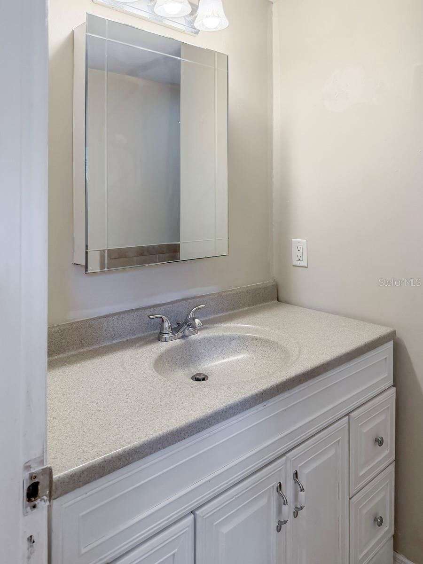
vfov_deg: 71.6
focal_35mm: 24
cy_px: 282
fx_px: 391
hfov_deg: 56.8
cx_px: 212
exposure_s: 1/123
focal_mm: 6.76
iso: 200
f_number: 1.78
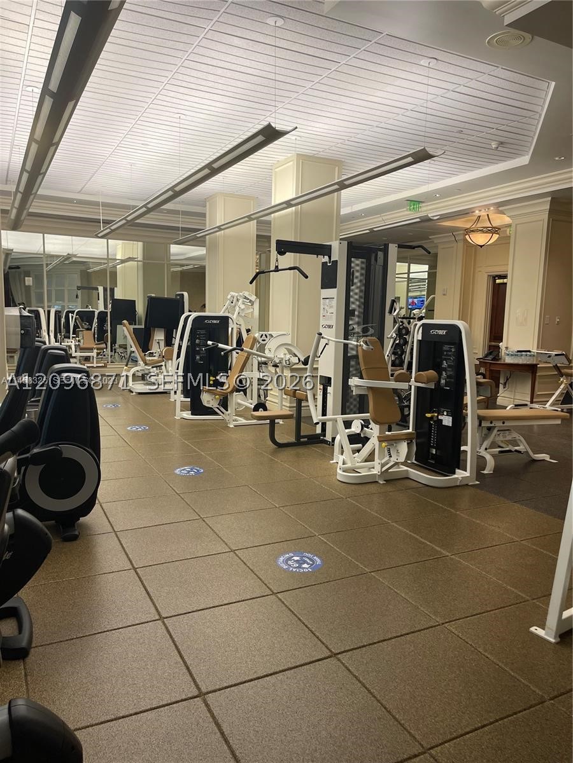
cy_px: 382
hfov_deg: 53.1
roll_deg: -1.4
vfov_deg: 67.3
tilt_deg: -7.6
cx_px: 286
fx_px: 574
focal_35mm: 26
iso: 64
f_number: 1.6
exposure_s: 1/120
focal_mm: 5.1
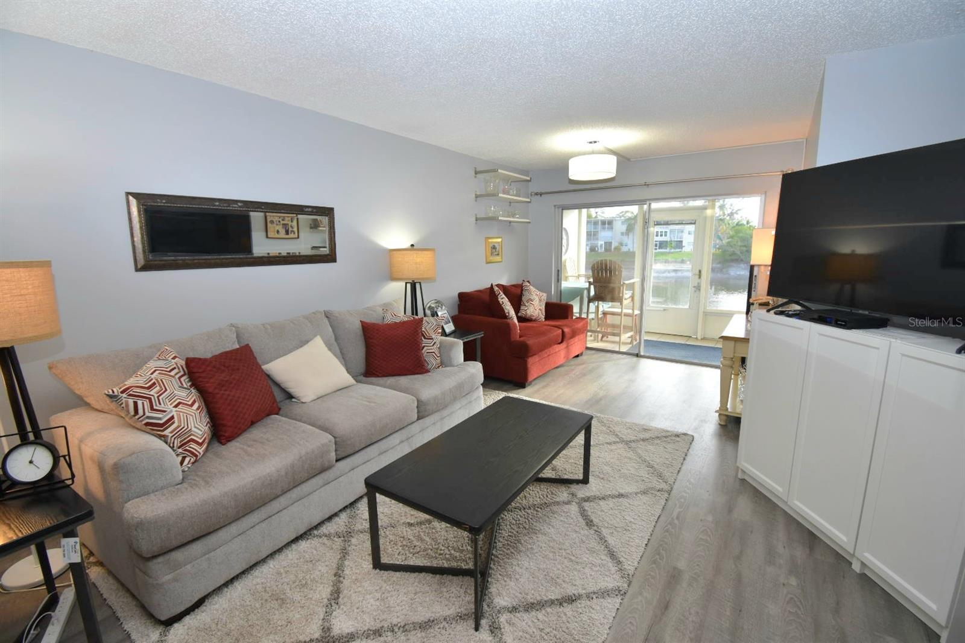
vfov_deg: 77.3
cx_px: 482
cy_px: 322
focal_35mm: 15
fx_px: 402
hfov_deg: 100.4
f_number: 5.6
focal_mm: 10
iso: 400
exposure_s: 1/125
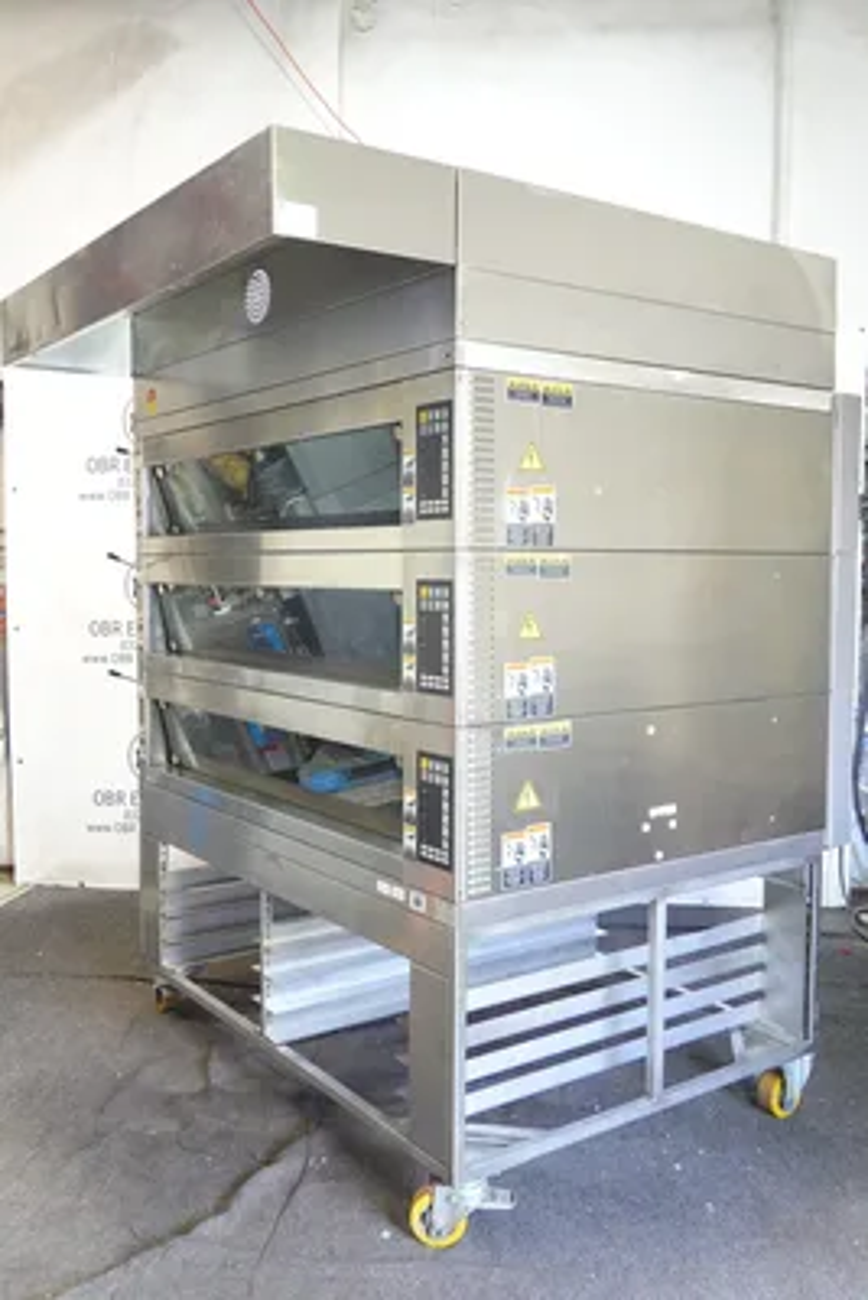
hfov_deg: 41.1
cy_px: 650
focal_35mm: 32
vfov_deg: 58.7
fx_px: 1156
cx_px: 434
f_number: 3.5
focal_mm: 12.01
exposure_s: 1/40
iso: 2000
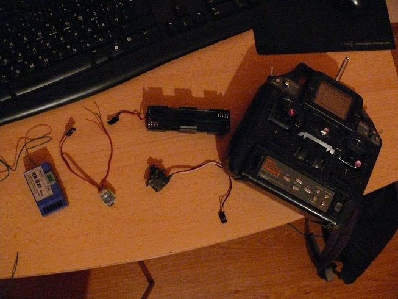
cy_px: 150
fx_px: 402
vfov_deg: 40.7
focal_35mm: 35
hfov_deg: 52.6
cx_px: 199
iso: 800
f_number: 2.8
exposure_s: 1/8
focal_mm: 7.4
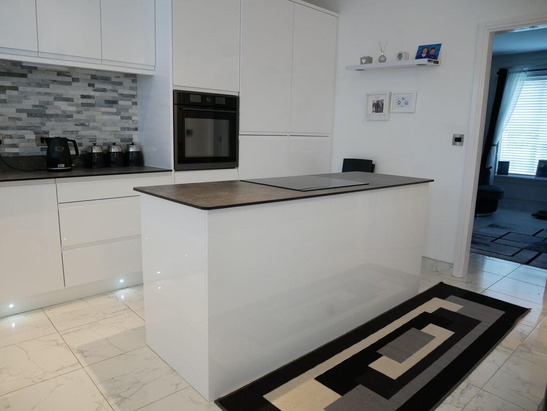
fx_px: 379
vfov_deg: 56.8
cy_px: 206
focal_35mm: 24
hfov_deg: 71.6
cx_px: 274
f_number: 3.5
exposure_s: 1/60
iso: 1000
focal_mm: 12
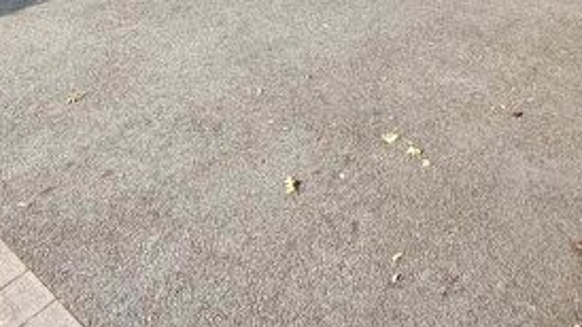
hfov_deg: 51.6
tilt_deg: +1.1
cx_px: 283
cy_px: -224
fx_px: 602
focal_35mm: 39
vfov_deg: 22.1
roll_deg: -1.0
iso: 64
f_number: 2.2
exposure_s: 1/502
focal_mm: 2.22
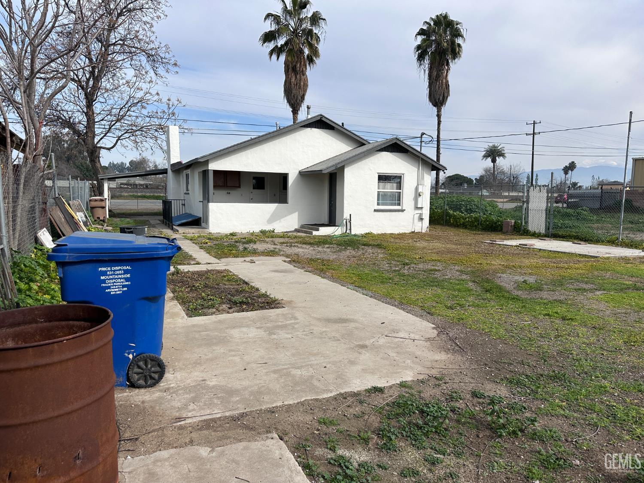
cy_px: 242
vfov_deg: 56.8
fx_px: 446
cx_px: 322
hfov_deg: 71.6
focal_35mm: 24
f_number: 1.78
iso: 80
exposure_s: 1/5525
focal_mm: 6.86
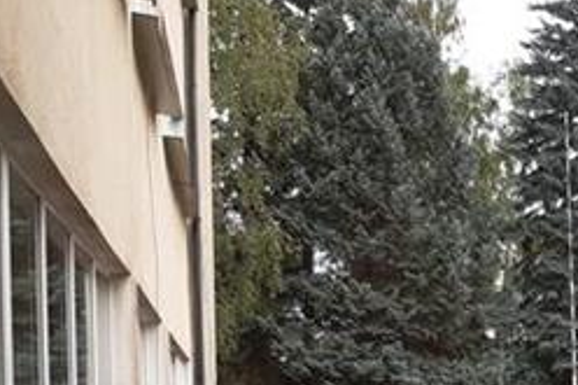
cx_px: 664
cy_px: 488
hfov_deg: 25.9
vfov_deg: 18.0
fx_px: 1139
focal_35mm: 71
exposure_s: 1/239
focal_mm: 3.92
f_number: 1.7
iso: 40
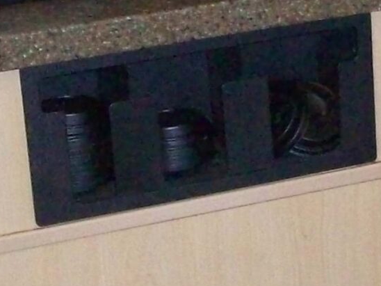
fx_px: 1904
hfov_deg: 11.3
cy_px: 167
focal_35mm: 173
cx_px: 394
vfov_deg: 8.6
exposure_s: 1/128
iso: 400
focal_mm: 6.2
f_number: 2.8
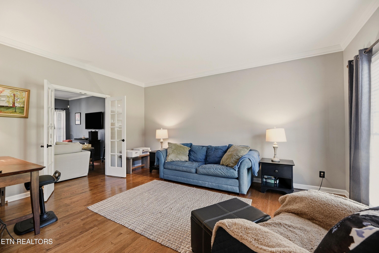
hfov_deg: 104.3
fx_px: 147
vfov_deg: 81.2
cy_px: 126
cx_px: 190
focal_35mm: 14
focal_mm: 14
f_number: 7.1
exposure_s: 1/40
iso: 500
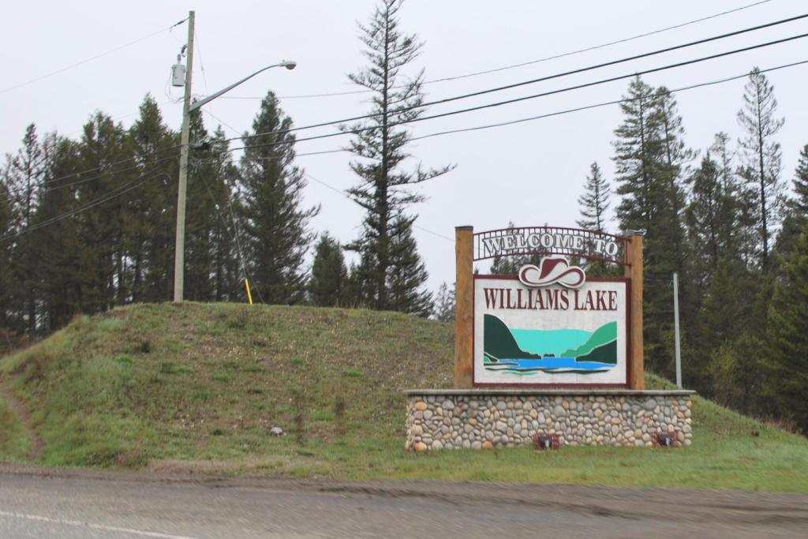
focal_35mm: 52
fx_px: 1178
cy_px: 270
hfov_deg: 37.8
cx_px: 404
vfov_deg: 25.8
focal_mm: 35
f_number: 5.6
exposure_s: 1/125
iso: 125
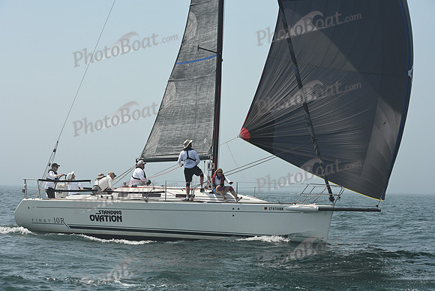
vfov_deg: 13.4
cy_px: 146
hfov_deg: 20.0
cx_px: 218
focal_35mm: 102
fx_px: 1233
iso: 320
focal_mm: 102
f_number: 8
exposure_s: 1/1250
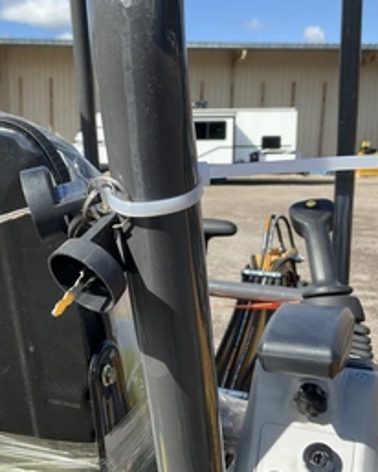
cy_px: 244
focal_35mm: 44
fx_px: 615
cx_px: 141
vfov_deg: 42.0
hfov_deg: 34.0
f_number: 1.8
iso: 25
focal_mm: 3
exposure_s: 1/792
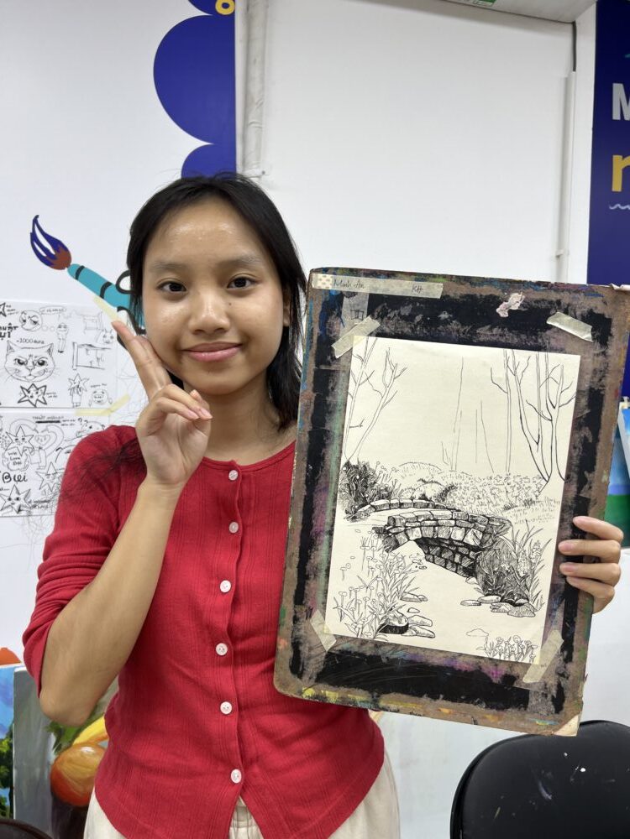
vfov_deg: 67.3
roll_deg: +0.6
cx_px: 315
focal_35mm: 26
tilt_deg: +0.0
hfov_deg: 53.1
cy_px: 420
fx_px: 631
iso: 32
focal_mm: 5.7
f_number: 1.5
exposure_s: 1/107
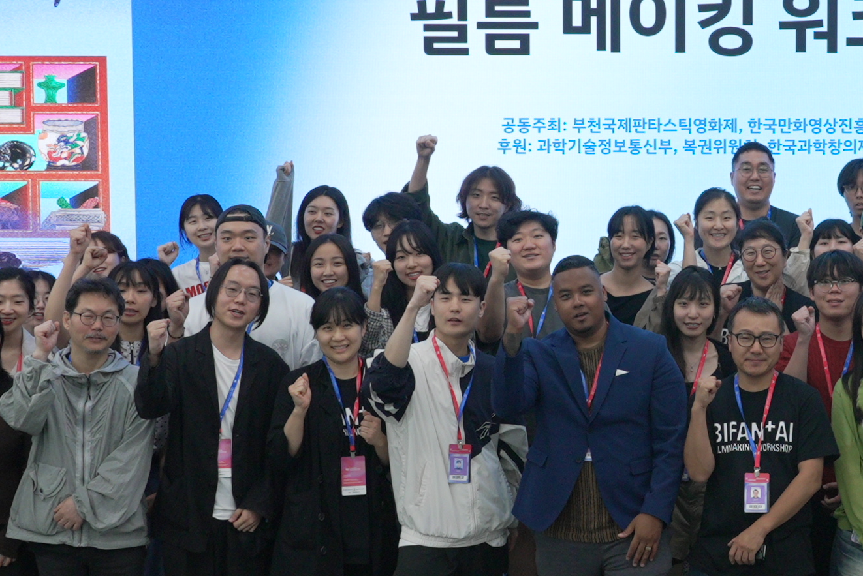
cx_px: 744
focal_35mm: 77
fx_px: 1847
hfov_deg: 25.6
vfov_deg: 17.7
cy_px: 224
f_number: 5
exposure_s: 1/125
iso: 1000
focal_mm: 24
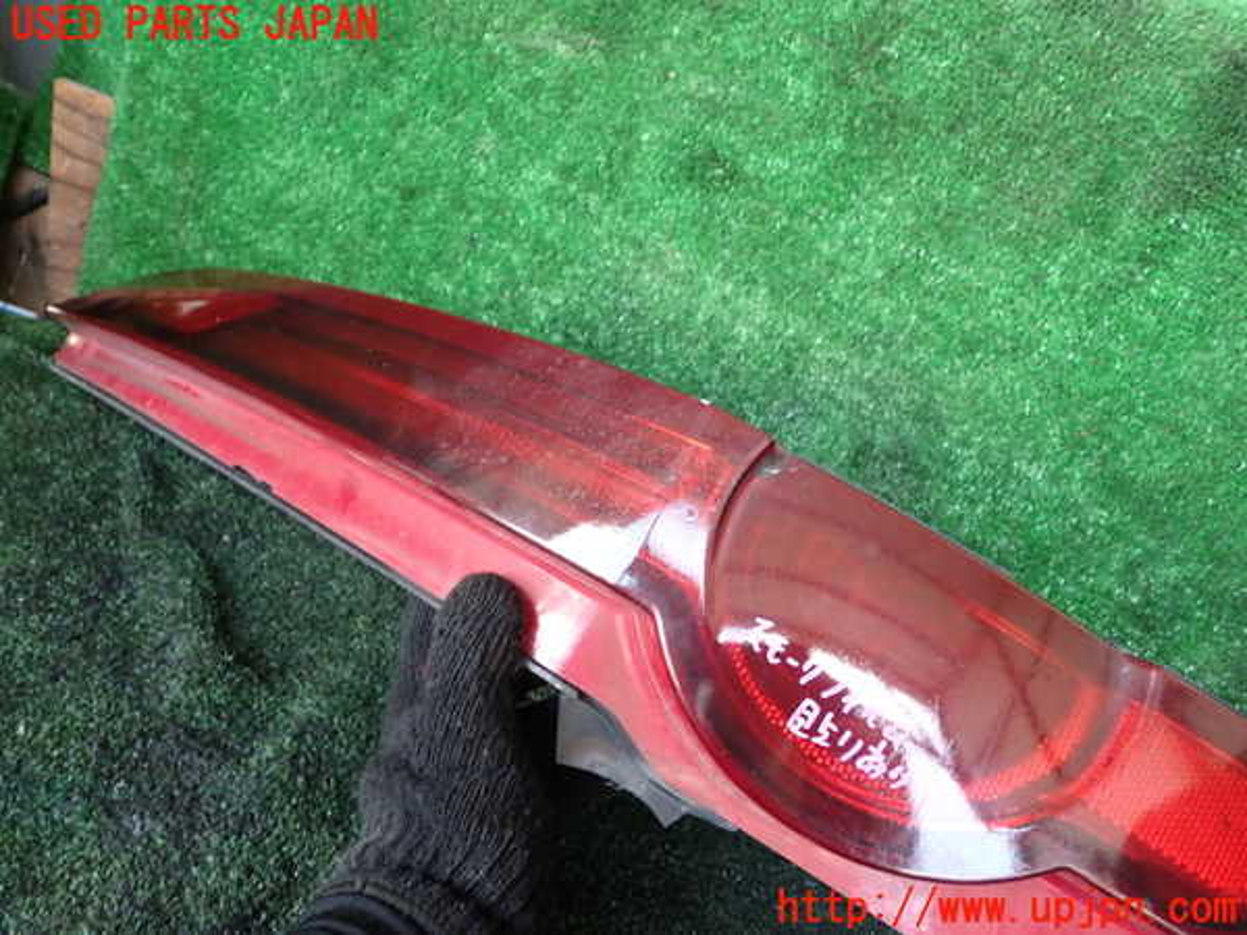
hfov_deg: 60.0
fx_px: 1081
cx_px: 624
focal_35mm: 30
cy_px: 468
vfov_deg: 46.8
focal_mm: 5.4
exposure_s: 1/50
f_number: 2.3
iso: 200
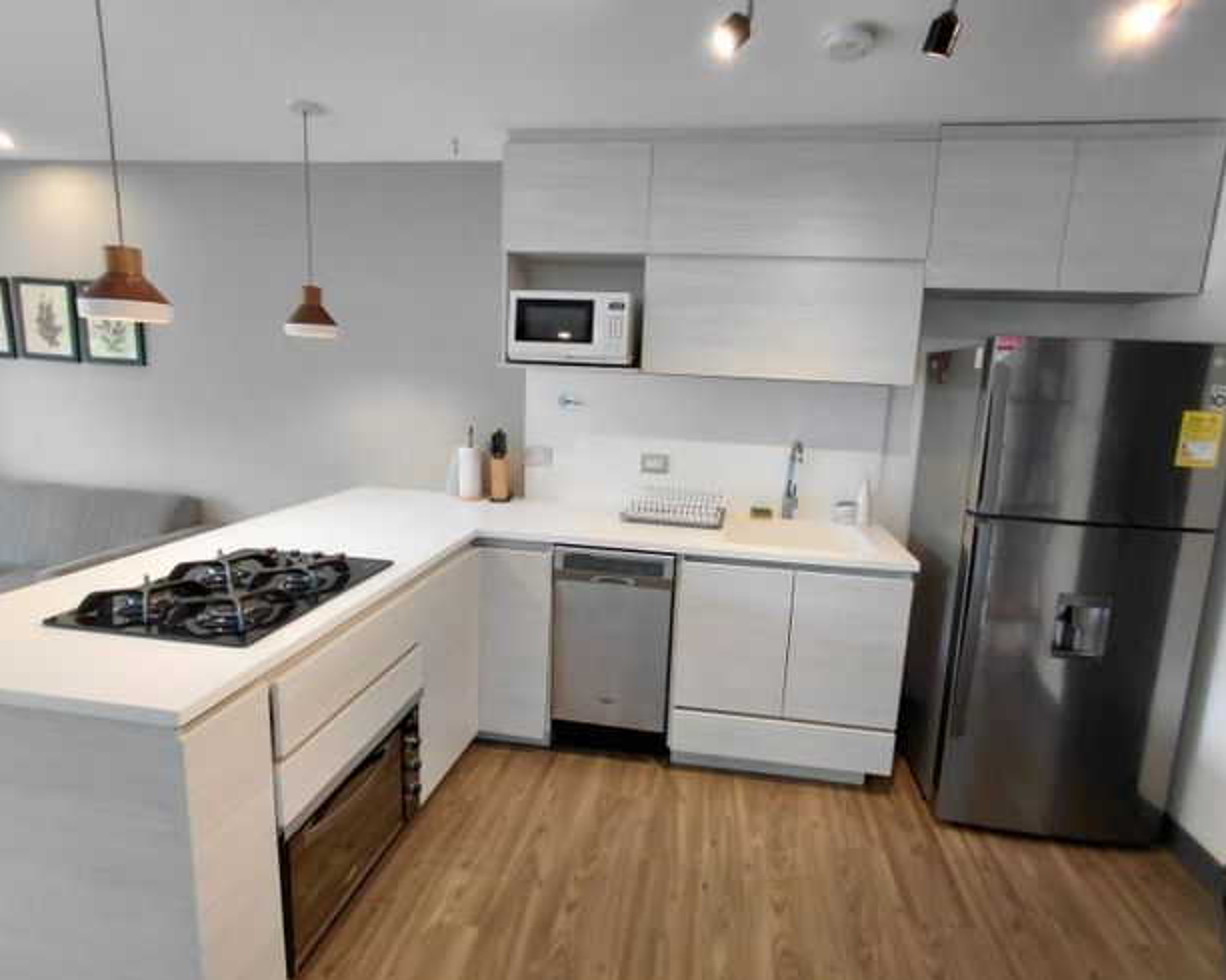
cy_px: 484
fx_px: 617
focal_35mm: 17
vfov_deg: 76.9
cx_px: 633
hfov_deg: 89.6
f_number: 2.2
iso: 160
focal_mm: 1.64
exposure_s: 1/60
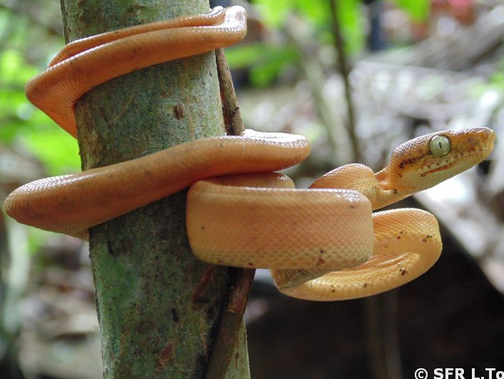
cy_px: 172
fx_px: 1617
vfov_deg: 13.3
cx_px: 262
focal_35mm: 111
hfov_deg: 17.7
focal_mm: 17.5
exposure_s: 1/50
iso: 200
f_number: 4.6
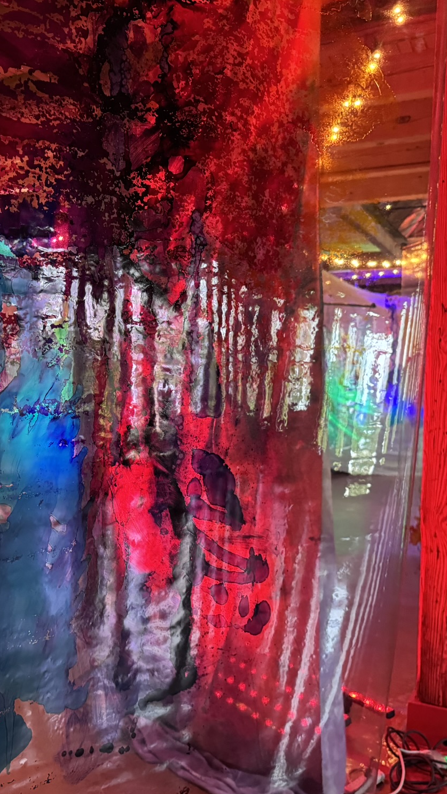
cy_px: 392
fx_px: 758
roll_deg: -2.2
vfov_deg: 55.3
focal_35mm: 36
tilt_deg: -0.6
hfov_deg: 32.0
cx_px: 90
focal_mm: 6.76
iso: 800
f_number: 1.78
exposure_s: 1/60
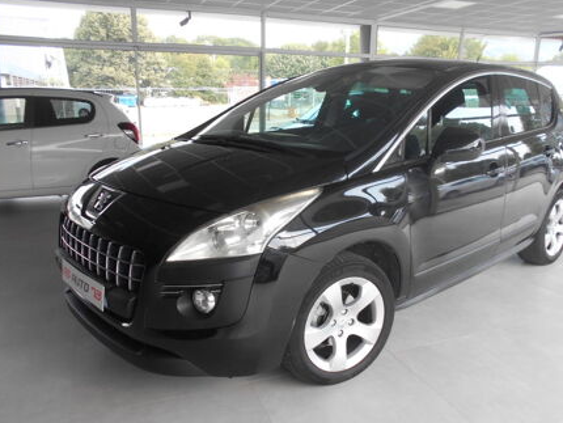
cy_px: 229
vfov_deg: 48.2
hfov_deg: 61.6
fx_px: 472
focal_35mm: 29
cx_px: 301
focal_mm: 4.6
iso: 80
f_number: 3.2
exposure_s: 1/50
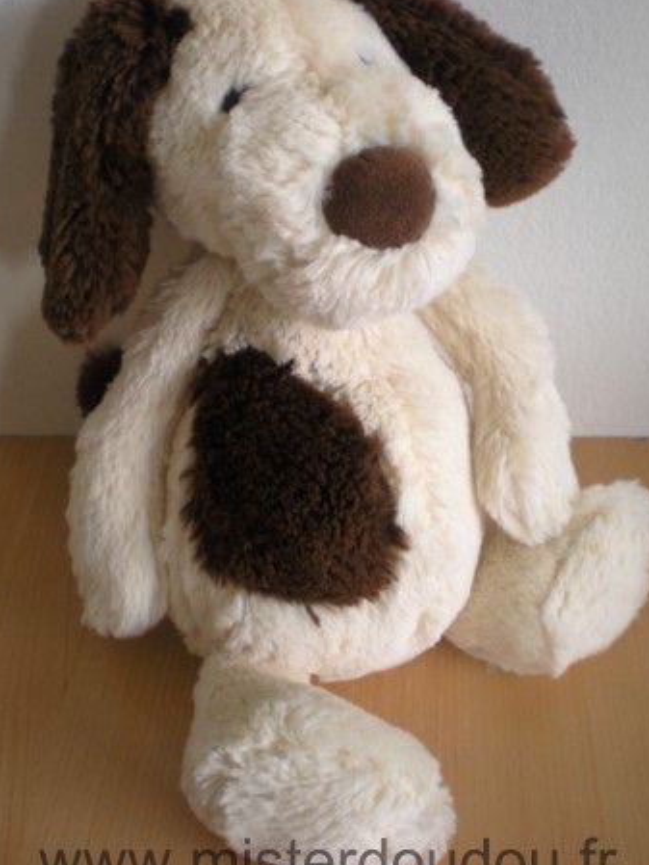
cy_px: 399
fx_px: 1099
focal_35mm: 44
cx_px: 325
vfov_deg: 42.9
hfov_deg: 32.9
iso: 126
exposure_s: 1/58.7
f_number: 3.1
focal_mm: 6.3
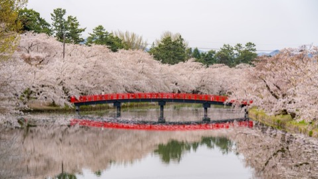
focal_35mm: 100
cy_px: 94
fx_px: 843
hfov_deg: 21.4
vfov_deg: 12.1
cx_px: 159
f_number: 4.5
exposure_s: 1/500
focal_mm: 95
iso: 100
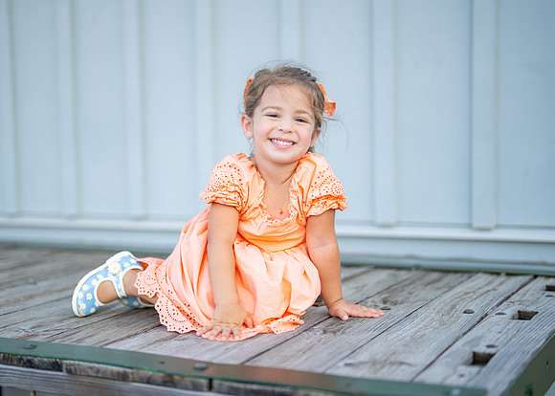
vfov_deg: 25.3
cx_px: 265
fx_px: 881
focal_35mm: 56
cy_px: 203
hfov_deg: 34.9
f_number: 1.2
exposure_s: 1/800
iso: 160
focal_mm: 50
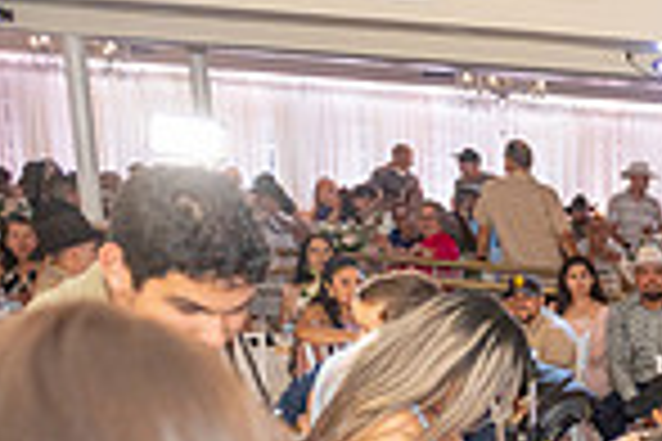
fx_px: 1747
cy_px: 758
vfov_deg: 13.2
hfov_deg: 16.9
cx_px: 1256
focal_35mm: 95
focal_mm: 24
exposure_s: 1/160
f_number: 3.2
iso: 800
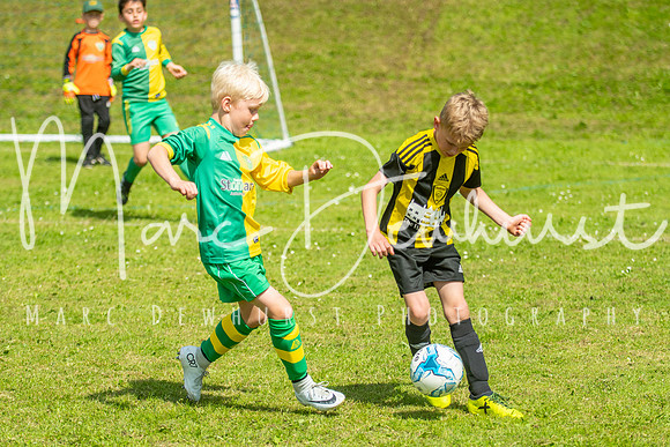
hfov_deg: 12.2
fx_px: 3127
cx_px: 305
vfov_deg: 8.2
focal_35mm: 168
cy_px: 241
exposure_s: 1/3200
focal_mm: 95
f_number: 3.2
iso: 250
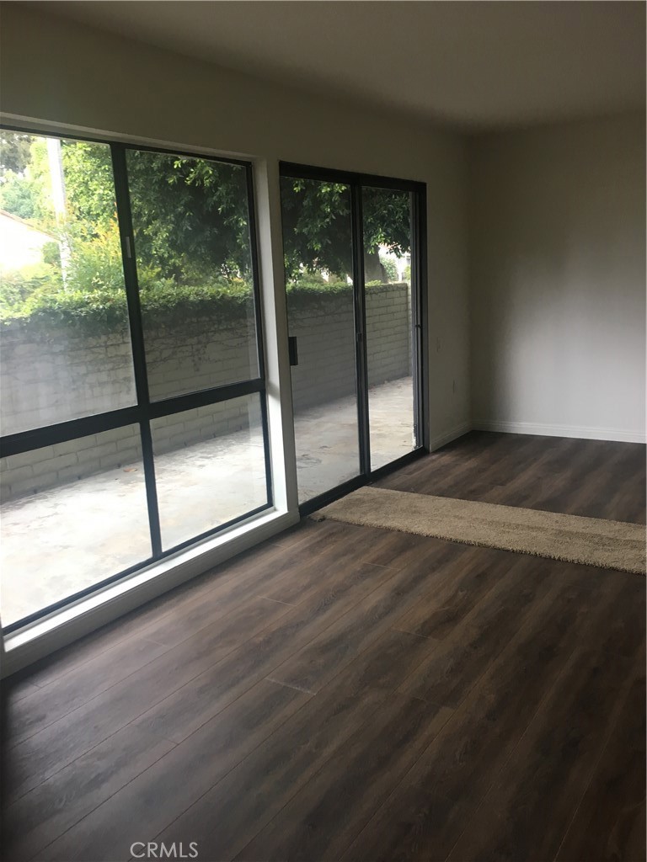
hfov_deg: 48.2
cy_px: 431
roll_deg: +2.3
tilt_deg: -12.8
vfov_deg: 61.7
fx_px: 723
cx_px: 324
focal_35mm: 29
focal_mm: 4.15
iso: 64
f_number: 2.2
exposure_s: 1/30
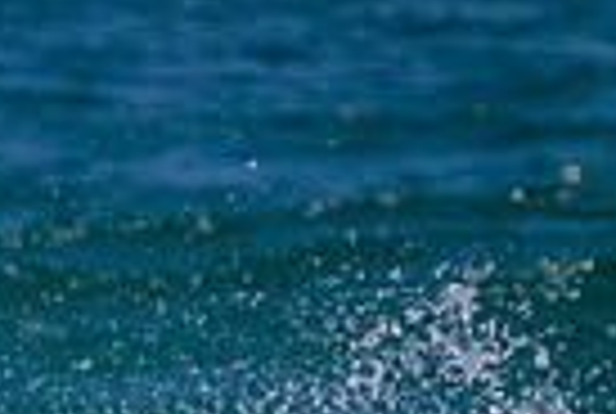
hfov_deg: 0.6
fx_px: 57927
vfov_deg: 0.4
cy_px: 866
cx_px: -598
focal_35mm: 3378
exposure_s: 1/2000
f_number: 11
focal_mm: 800
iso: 900
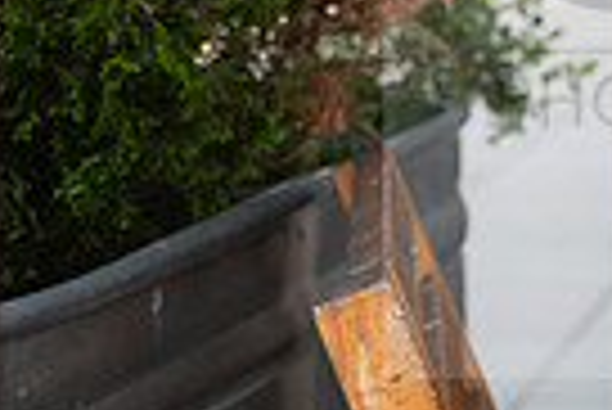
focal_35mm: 179
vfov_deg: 7.6
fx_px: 3046
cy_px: -207
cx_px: 968
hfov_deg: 11.0
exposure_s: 1/200
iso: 50
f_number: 2.8
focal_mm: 42
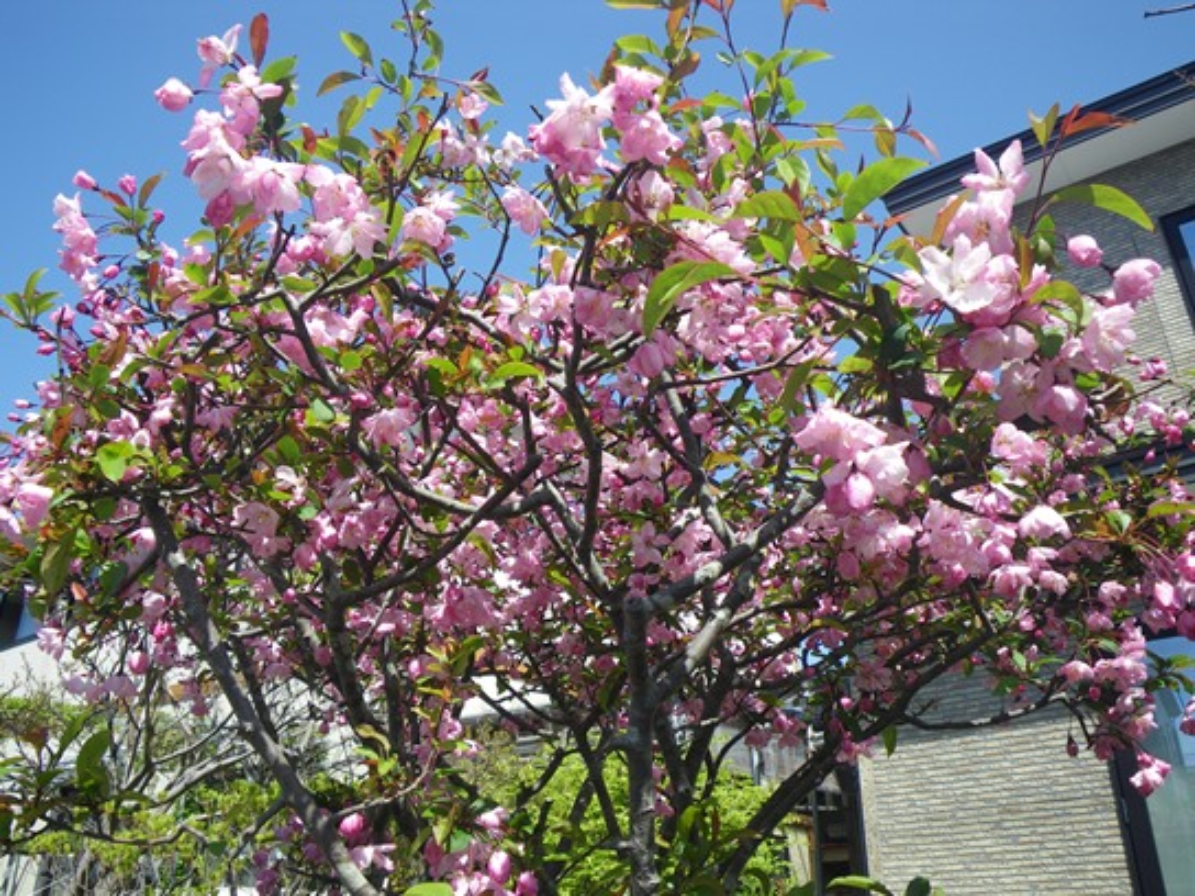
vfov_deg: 49.7
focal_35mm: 28
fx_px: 967
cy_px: 448
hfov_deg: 63.4
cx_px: 598
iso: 50
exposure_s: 1/160
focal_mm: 5
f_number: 4.2
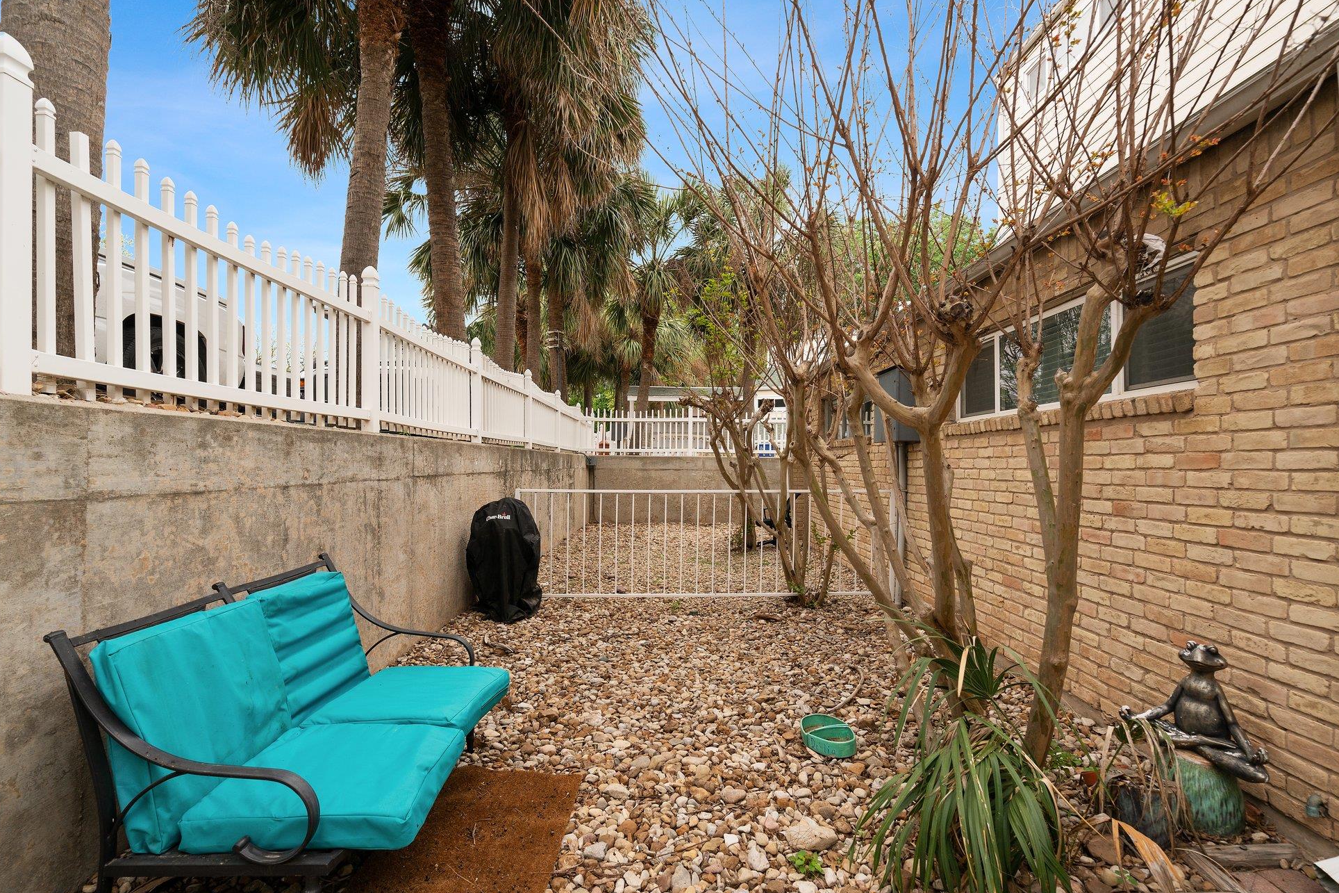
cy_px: 473
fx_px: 632
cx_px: 679
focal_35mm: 17
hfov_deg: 93.3
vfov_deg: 70.4
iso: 320
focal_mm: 16
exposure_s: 1/160
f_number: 8
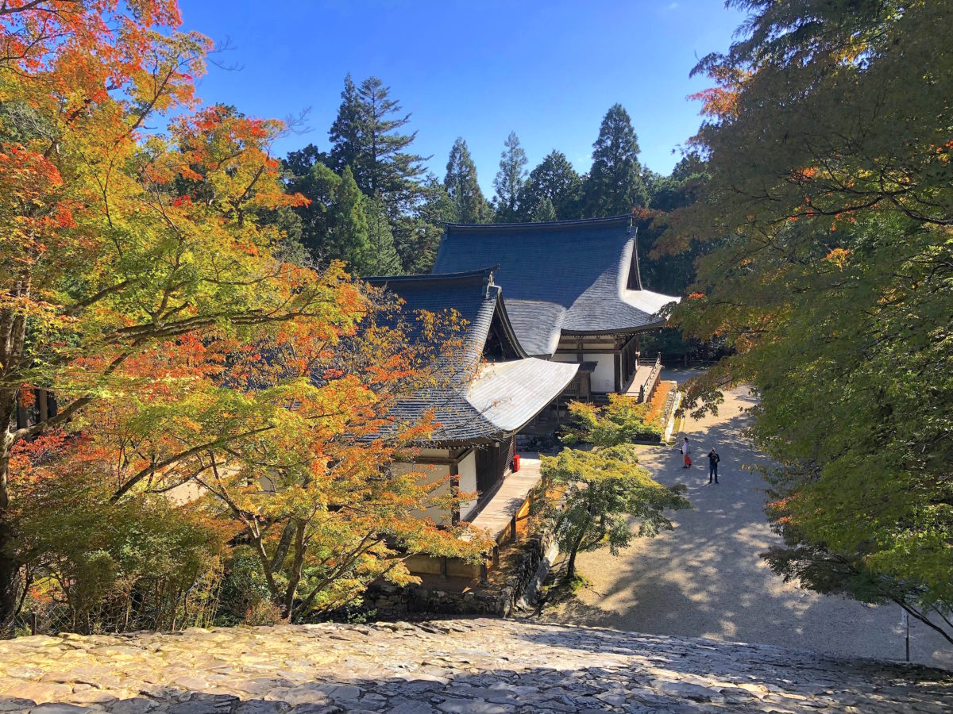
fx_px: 771
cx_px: 476
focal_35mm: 28
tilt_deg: -6.8
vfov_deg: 49.7
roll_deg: +2.5
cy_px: 357
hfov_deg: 63.4
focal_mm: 4
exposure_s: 1/695
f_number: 1.8
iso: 20
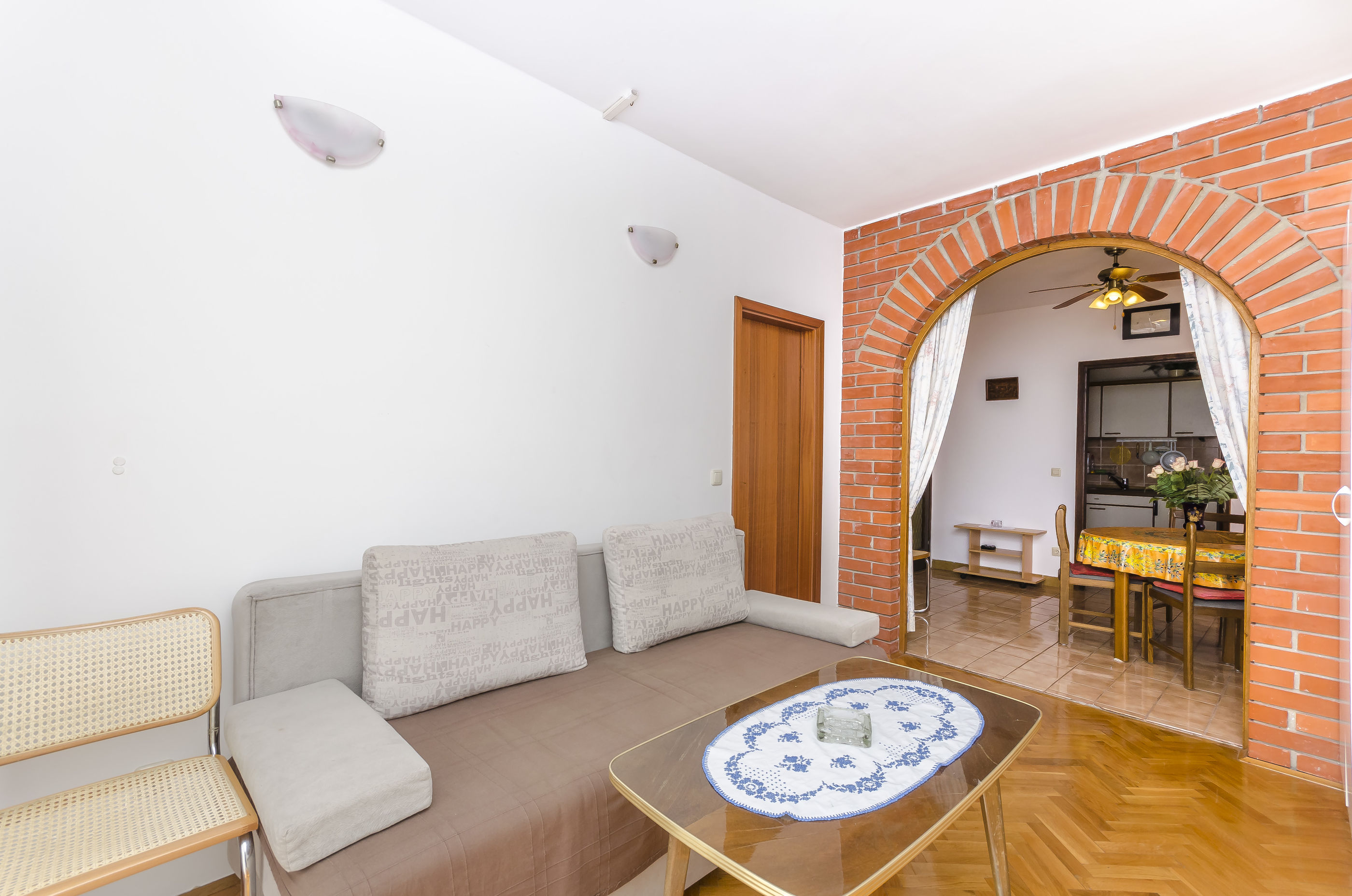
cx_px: 676
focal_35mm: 15
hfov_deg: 100.5
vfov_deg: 77.1
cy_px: 448
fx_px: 562
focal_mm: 10
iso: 200
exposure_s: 1/100
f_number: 8
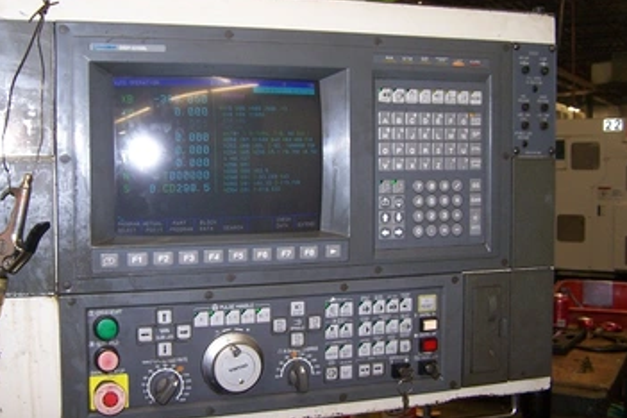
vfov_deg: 29.8
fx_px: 784
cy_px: 177
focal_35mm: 45
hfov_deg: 43.5
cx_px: 279
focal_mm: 6.3
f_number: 2.8
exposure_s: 1/60
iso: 140
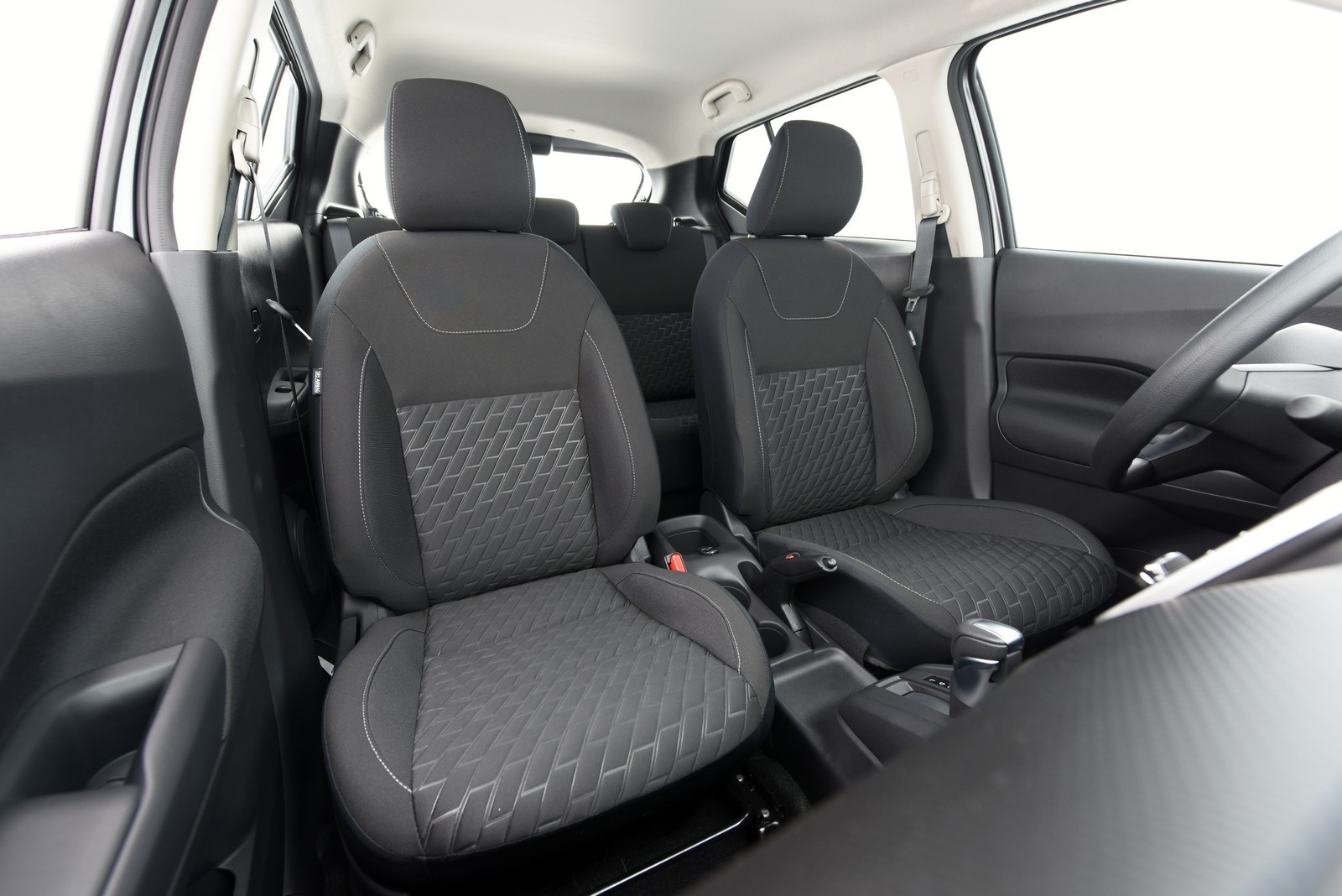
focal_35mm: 15
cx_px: 671
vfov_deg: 77.4
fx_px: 559
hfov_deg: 100.4
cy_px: 448
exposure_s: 1/50
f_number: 5.6
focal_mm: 15
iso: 400
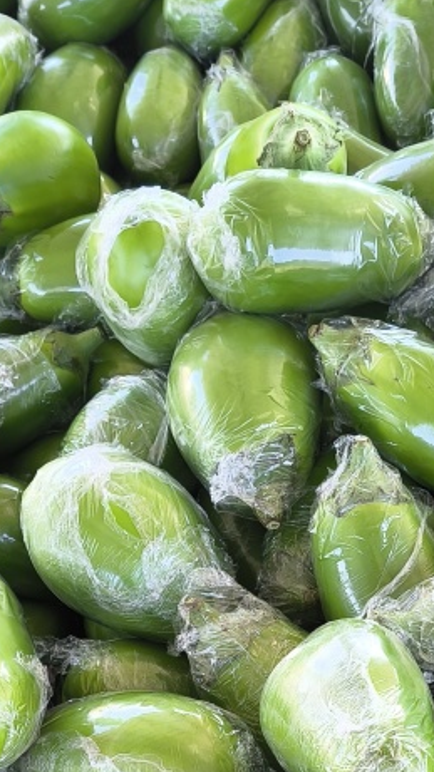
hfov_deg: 20.7
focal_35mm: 58
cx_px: 223
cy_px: 848
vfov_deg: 31.9
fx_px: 1188
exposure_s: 1/158
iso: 80
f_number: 1.7
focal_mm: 5.35
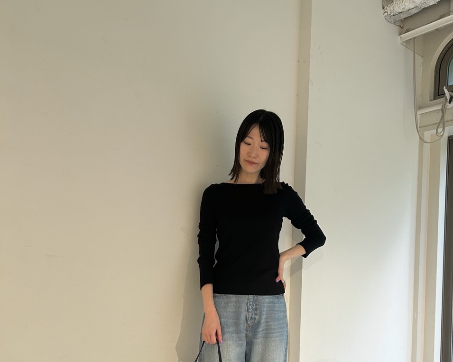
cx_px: 227
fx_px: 456
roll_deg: -2.7
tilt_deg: +0.3
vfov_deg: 42.0
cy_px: 272
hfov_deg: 52.8
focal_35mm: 34
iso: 100
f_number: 1.5
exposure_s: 1/50
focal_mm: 5.7
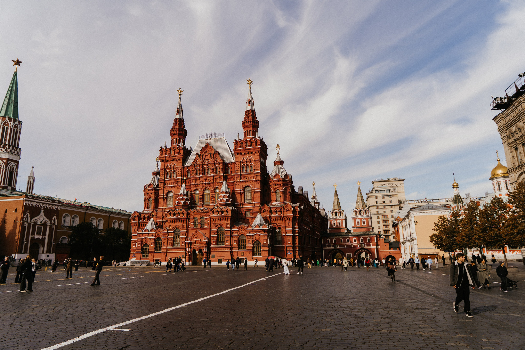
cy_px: 175
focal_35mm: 24
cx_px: 262
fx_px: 350
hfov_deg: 73.7
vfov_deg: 53.1
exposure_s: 1/500
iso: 100
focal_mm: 24
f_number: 4
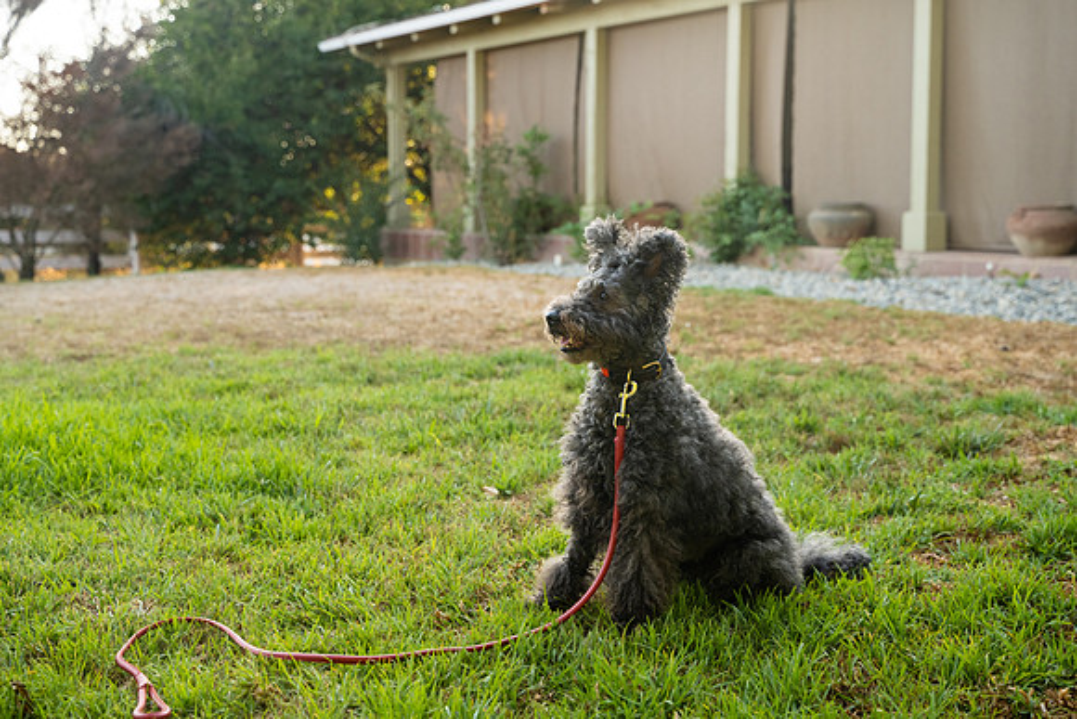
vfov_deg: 28.1
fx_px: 1436
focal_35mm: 48
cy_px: 360
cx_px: 538
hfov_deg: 41.1
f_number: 4
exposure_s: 1/500
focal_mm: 48
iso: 800
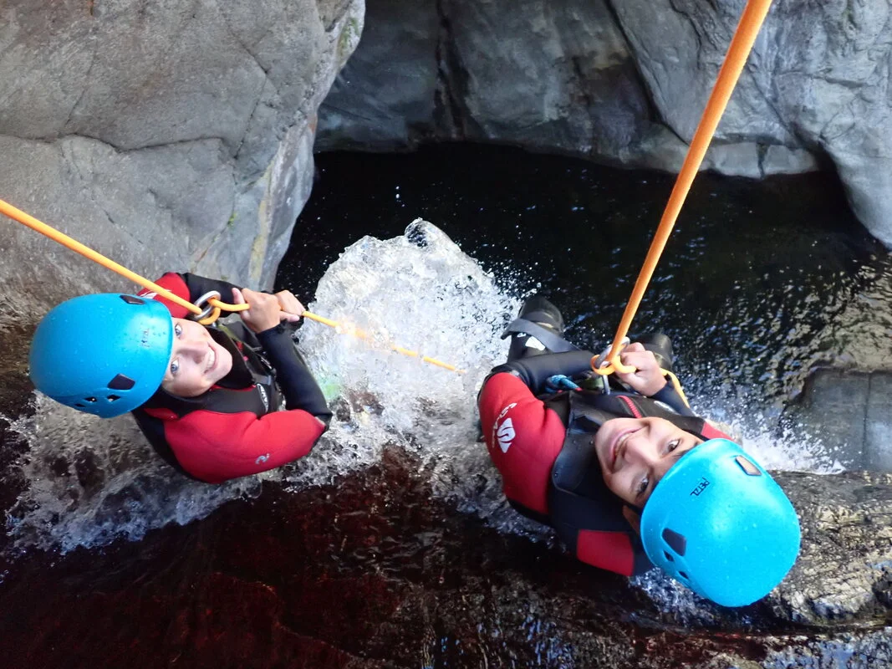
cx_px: 446
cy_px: 334
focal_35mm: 30
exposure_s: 1/500
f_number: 2.3
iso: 1250
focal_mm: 5.4
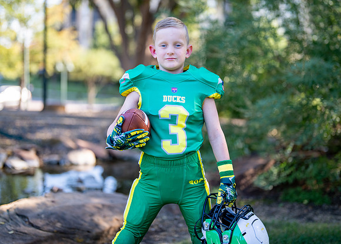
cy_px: 109
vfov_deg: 24.5
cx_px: 174
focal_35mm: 58
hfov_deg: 33.8
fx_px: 561
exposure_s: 1/1000
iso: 100
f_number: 1.2
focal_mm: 50
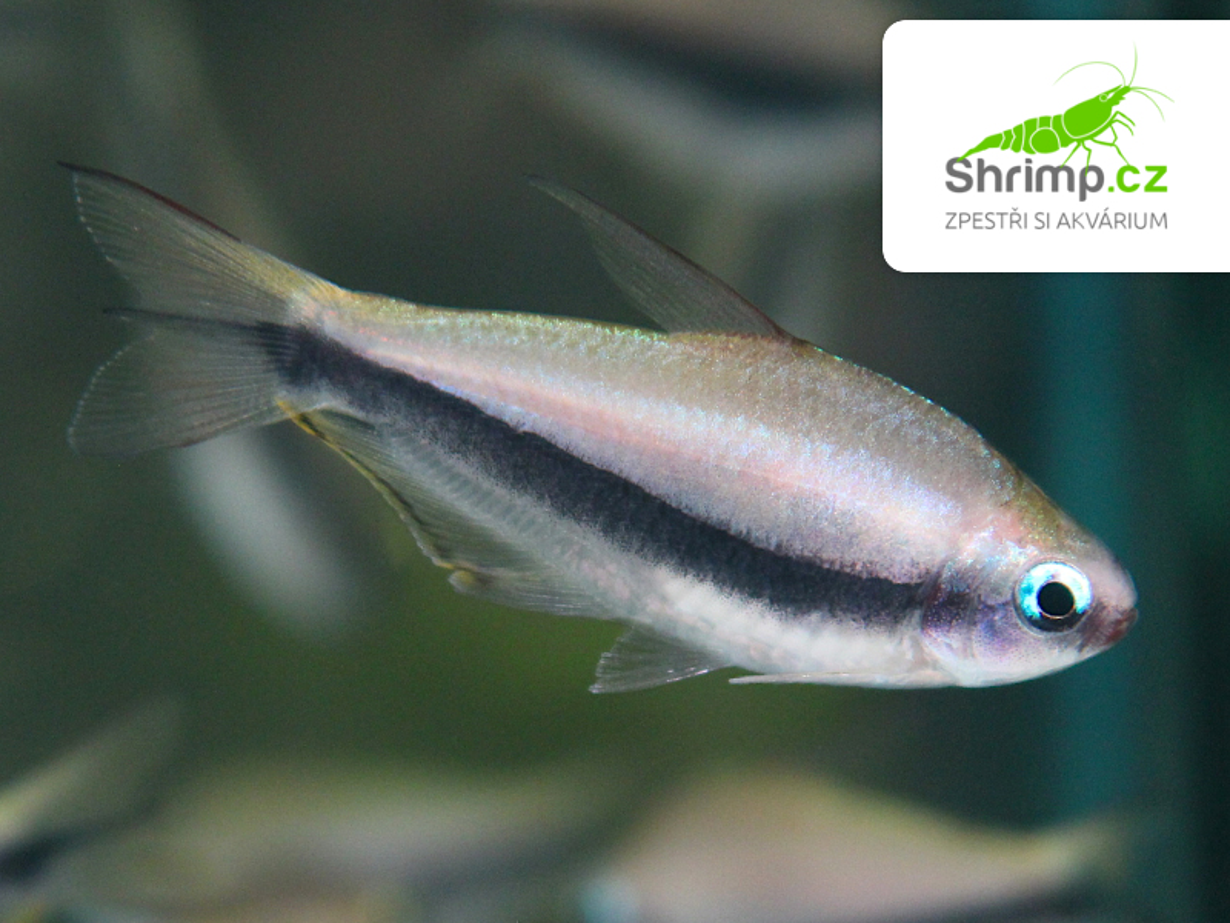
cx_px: 615
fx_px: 1279
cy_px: 462
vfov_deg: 39.7
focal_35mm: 36
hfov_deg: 51.4
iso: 80
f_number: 3.2
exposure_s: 1/40
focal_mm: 6
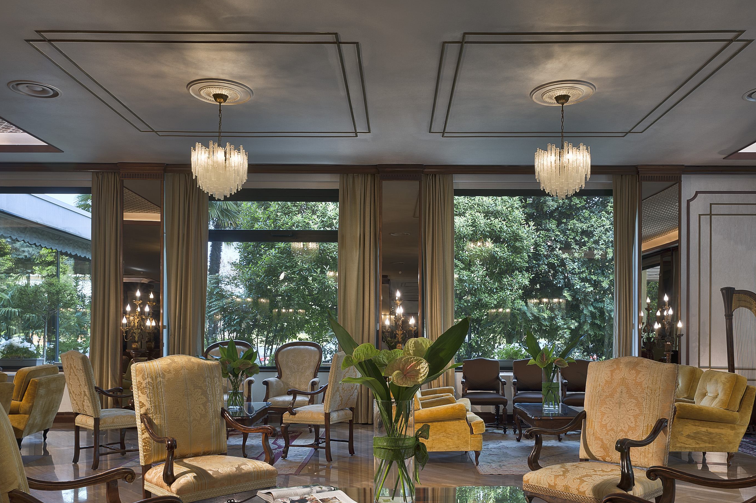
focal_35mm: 31
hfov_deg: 60.3
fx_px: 651
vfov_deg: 41.8
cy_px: 327
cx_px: 399
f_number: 11
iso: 125
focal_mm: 20
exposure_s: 1/13
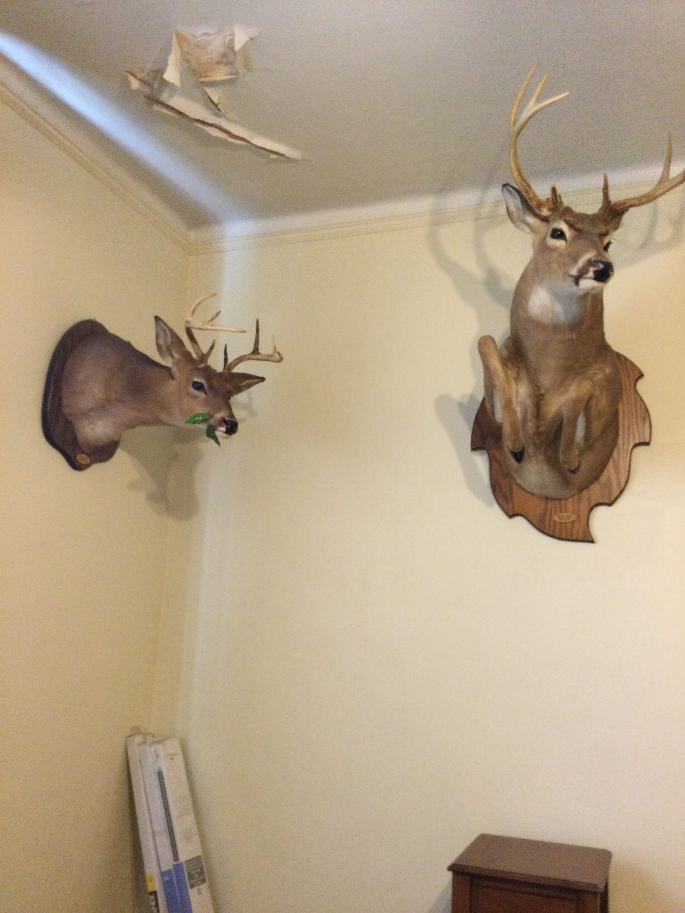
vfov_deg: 58.4
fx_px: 818
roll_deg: -1.4
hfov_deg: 45.4
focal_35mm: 31
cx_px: 342
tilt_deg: +10.0
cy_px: 456
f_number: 2.4
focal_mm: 3.3
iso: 200
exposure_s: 1/17
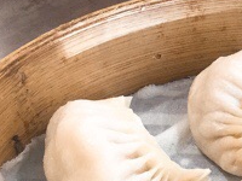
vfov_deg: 14.0
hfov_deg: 19.3
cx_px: 243
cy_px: 276
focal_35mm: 99
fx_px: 692
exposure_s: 1/30
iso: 100
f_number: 2.4
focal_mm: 3.3
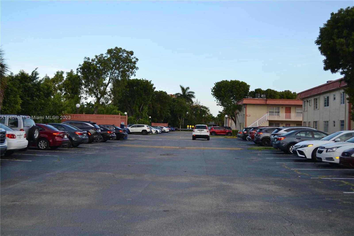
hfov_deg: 49.6
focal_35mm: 39
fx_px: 383
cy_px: 118
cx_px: 177
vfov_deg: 34.2
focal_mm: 26
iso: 100
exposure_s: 1/200
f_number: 5
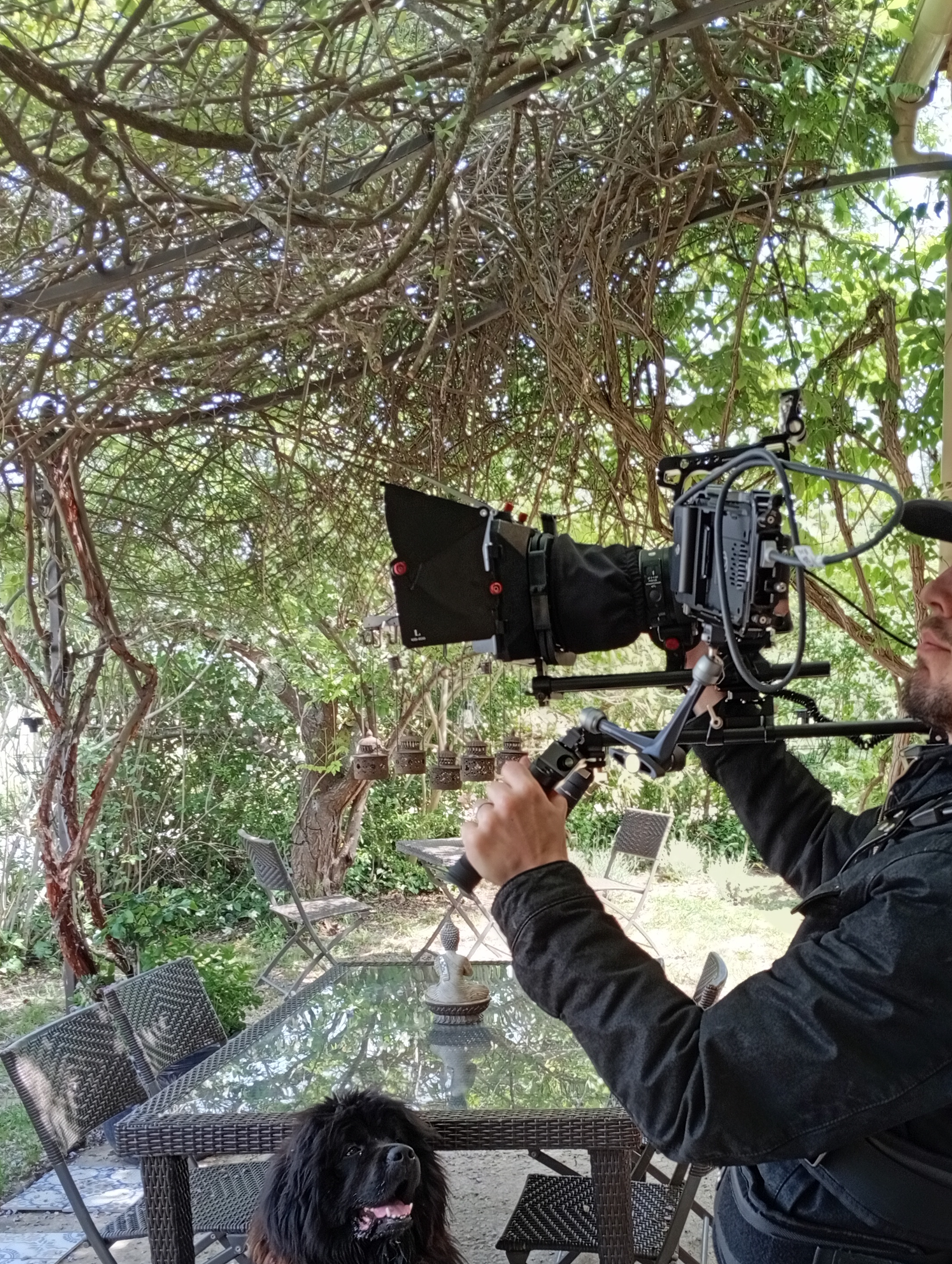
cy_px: 879
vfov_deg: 47.8
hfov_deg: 37.5
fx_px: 1390
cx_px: 616
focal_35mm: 38
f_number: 1.8
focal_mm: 3.98
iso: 106
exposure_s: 1/50
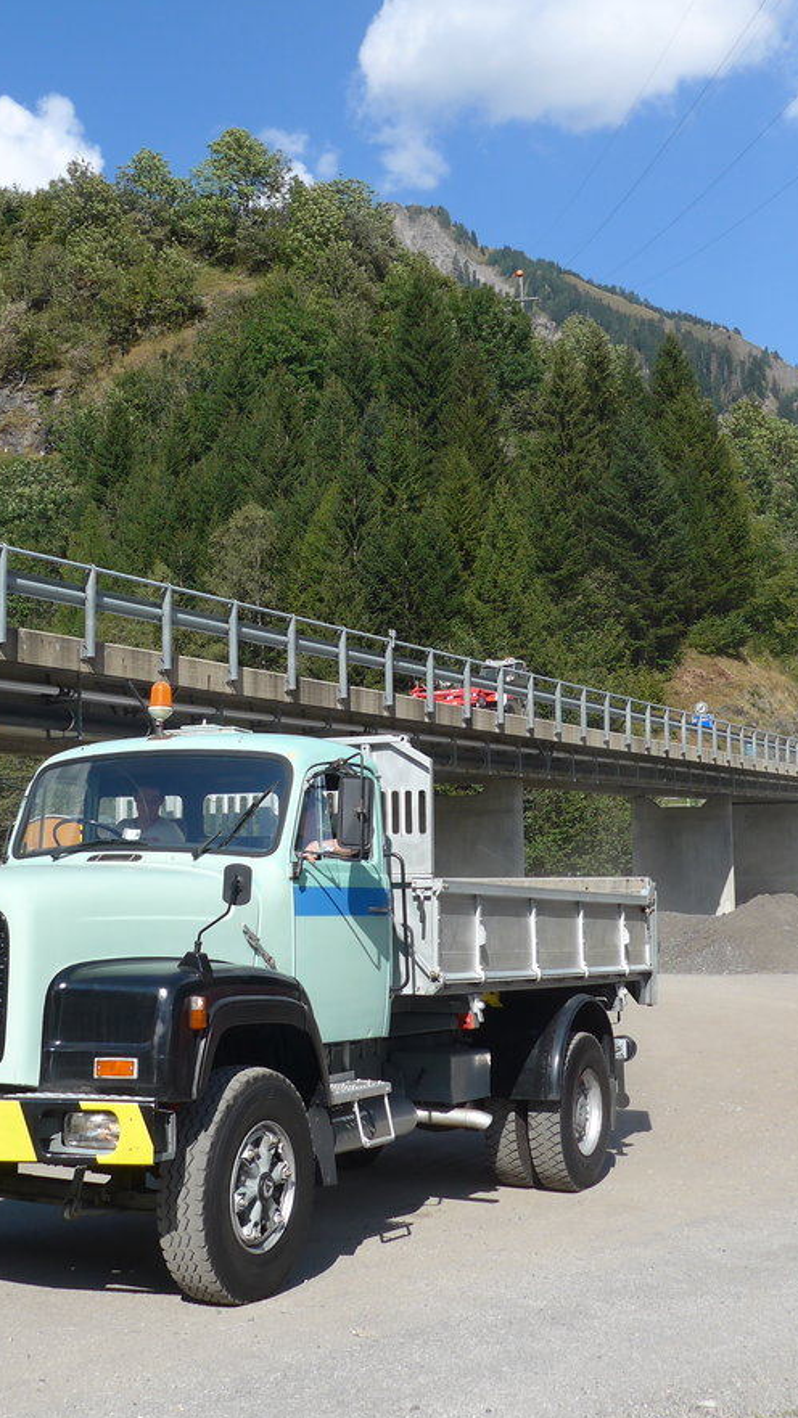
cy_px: 707
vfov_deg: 47.4
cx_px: 230
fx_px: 1618
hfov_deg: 27.4
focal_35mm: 43
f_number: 2.8
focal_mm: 6
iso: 80
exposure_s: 1/1300
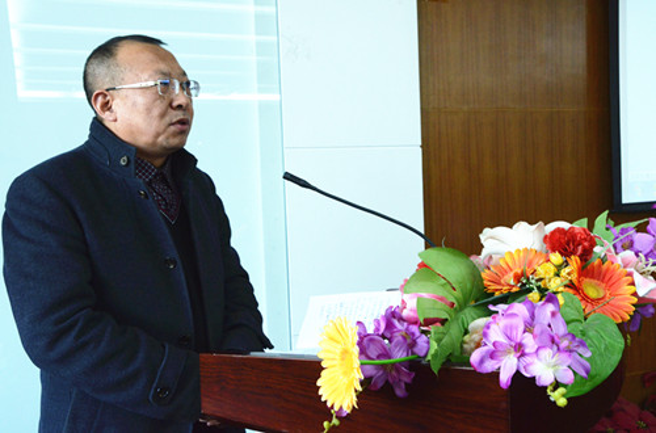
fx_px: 708
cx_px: 328
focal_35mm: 39
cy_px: 216
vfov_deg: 34.0
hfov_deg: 49.7
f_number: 10
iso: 2000
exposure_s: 1/40
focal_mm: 26
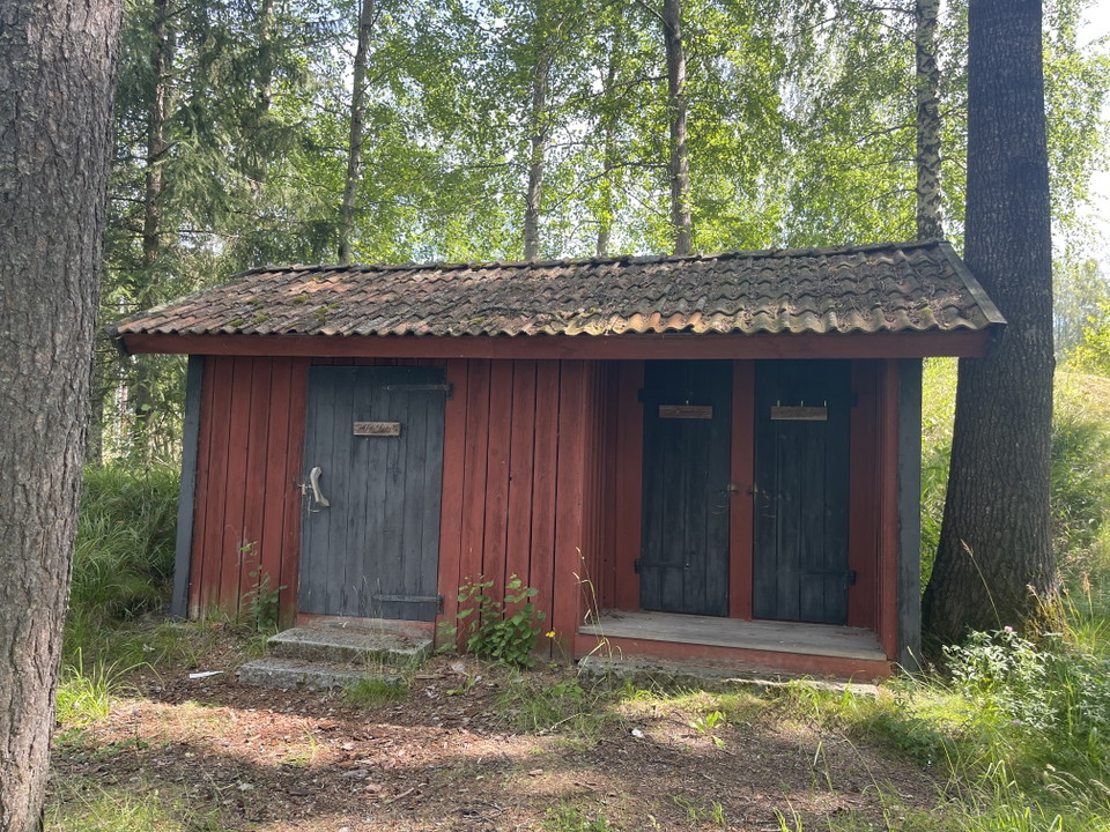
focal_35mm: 25
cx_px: 555
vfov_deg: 54.9
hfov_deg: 69.4
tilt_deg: +2.7
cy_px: 416
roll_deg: -2.0
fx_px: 802
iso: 32
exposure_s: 1/141
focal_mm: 5.1
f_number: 1.6
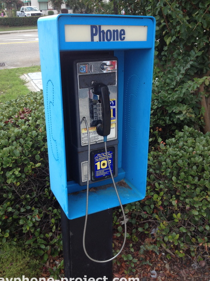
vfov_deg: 50.2
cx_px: 101
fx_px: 300
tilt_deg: -26.7
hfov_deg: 38.6
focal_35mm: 37
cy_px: 138
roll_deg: +2.2
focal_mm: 4.28
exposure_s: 1/464
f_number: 2.4
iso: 50
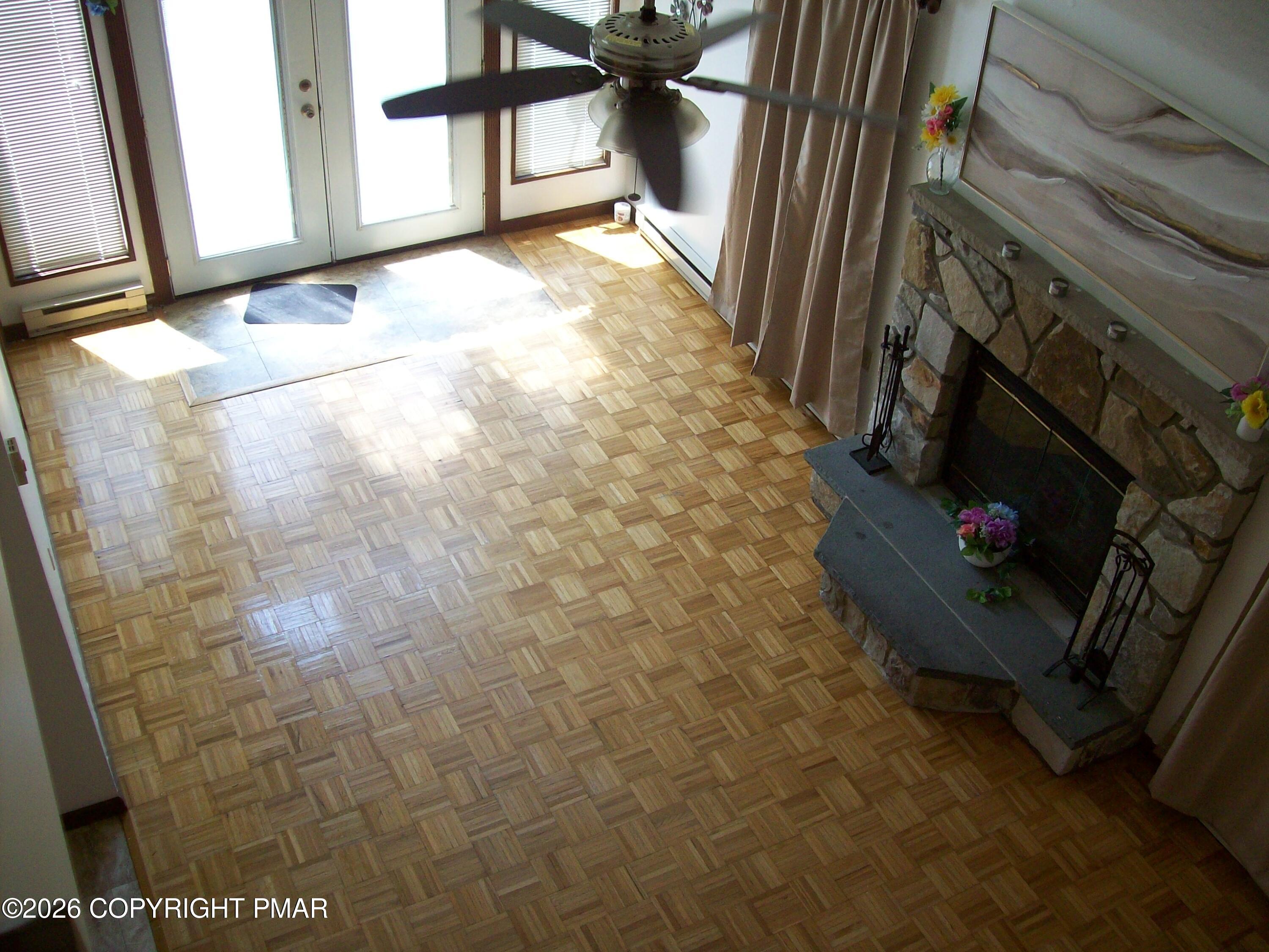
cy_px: 476
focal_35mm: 36
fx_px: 1320
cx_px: 634
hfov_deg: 51.4
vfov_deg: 39.7
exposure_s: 1/64
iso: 103
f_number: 2.7
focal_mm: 6
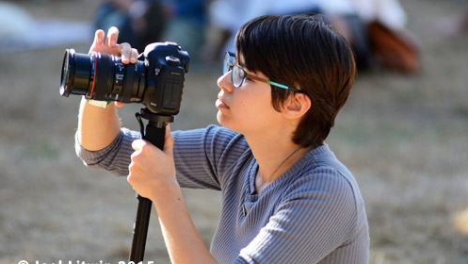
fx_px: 3327
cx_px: 234
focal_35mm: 268
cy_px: 141
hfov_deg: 8.0
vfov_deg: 4.5
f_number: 2.8
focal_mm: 170
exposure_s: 1/800
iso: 400
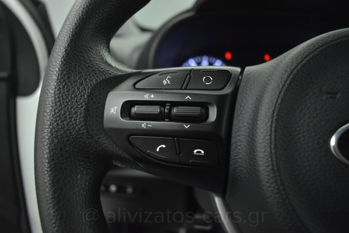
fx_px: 262
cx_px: 174
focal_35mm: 27
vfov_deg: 48.0
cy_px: 116
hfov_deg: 67.4
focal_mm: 18
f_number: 3.5
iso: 1600
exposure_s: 1/100
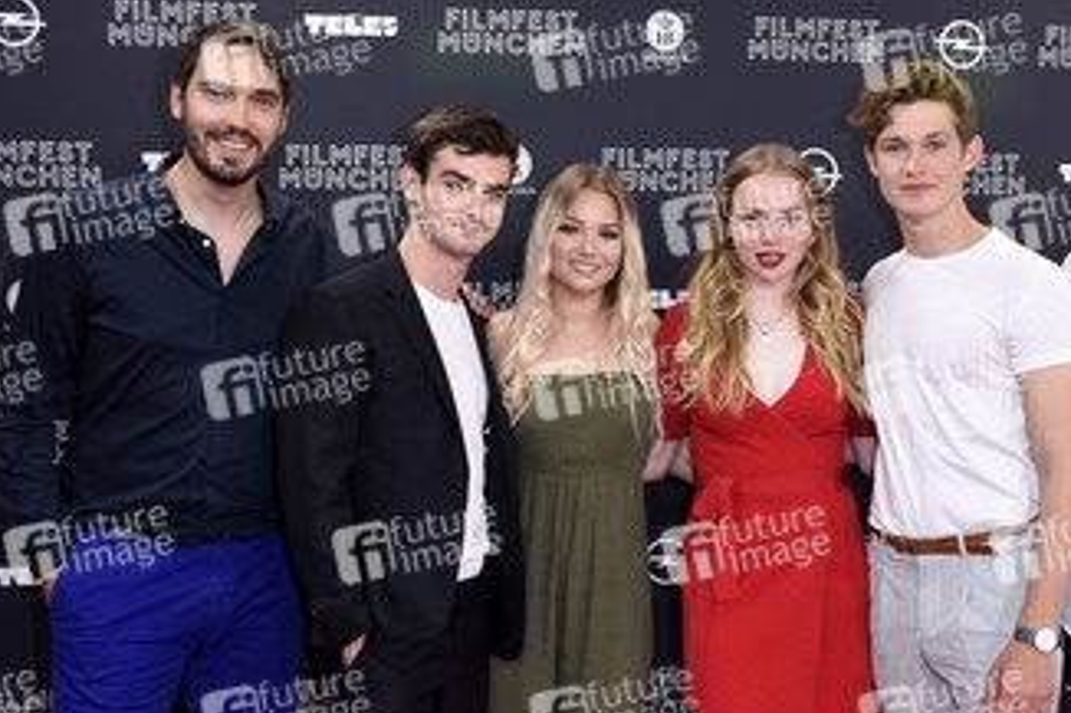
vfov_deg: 28.1
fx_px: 1418
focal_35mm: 48
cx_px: 659
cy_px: 463
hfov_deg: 41.1
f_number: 6.3
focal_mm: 23
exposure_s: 1/60
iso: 400
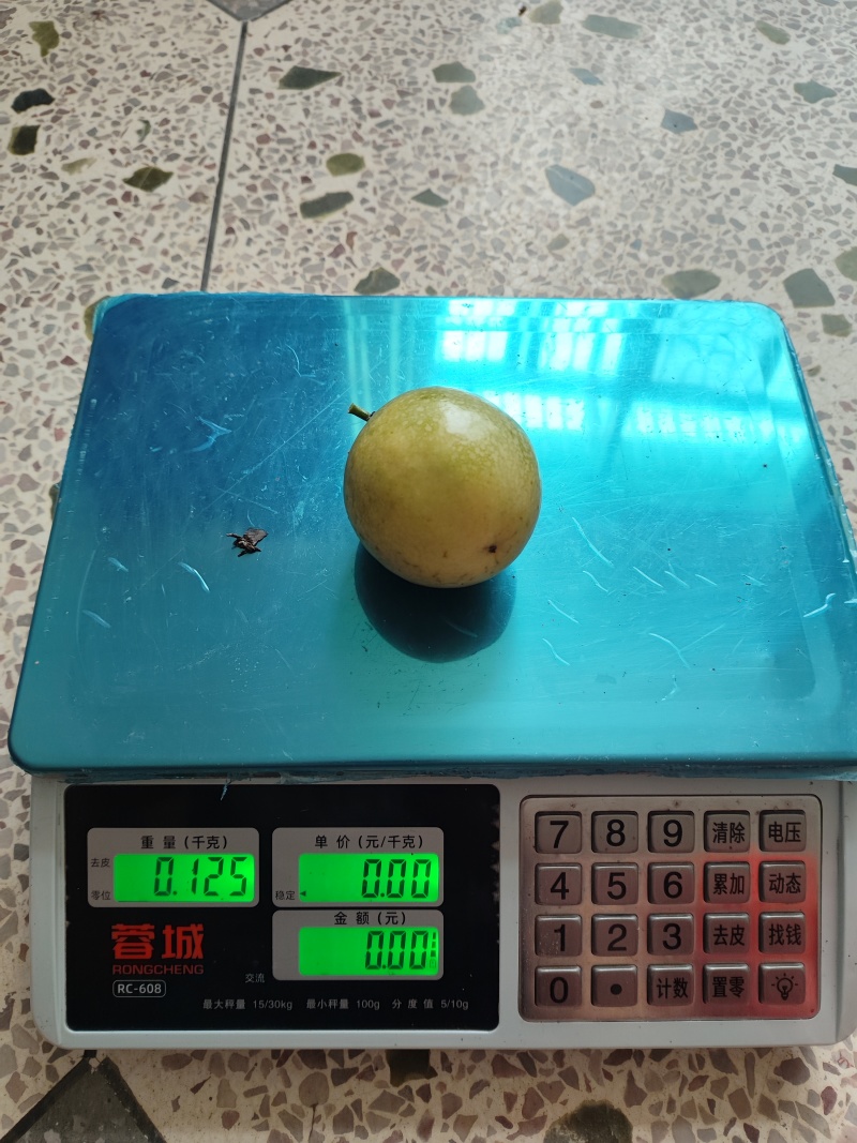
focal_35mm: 24
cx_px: 428
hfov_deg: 56.8
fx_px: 792
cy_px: 572
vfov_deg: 71.6
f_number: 1.65
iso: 268
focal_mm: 5.26
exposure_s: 1/60.7
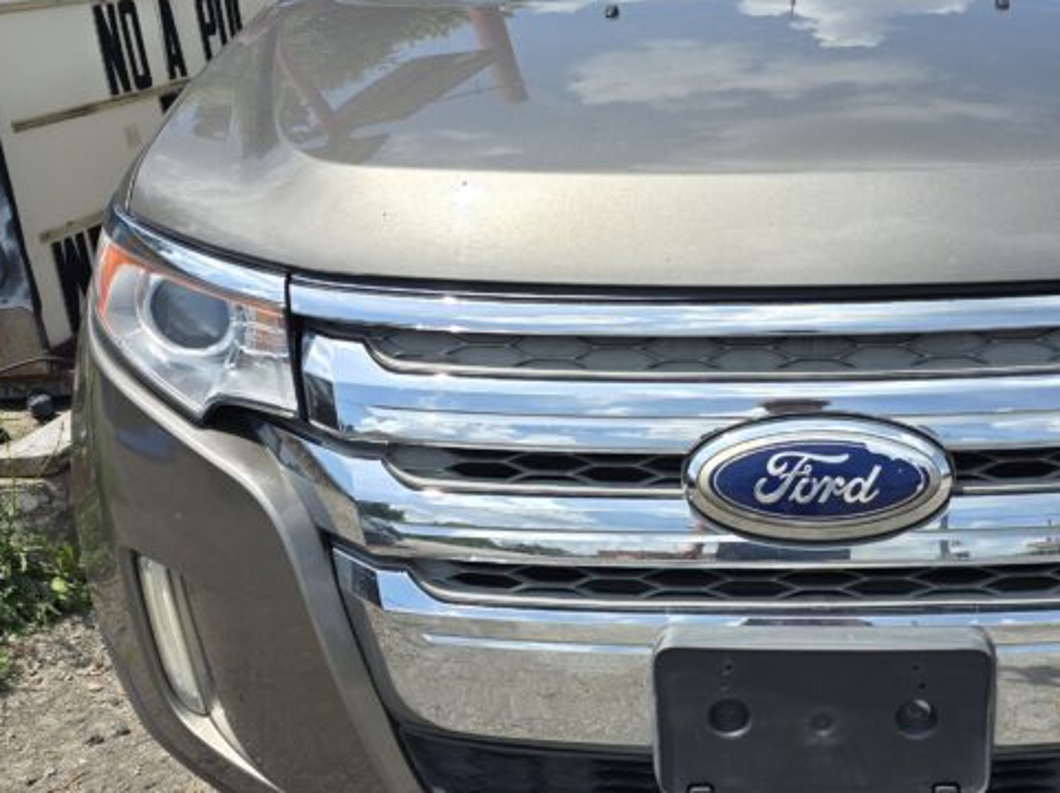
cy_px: 370
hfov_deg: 38.4
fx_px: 1499
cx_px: 716
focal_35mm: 49
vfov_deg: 29.6
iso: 12
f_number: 1.7
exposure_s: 1/734
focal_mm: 6.3
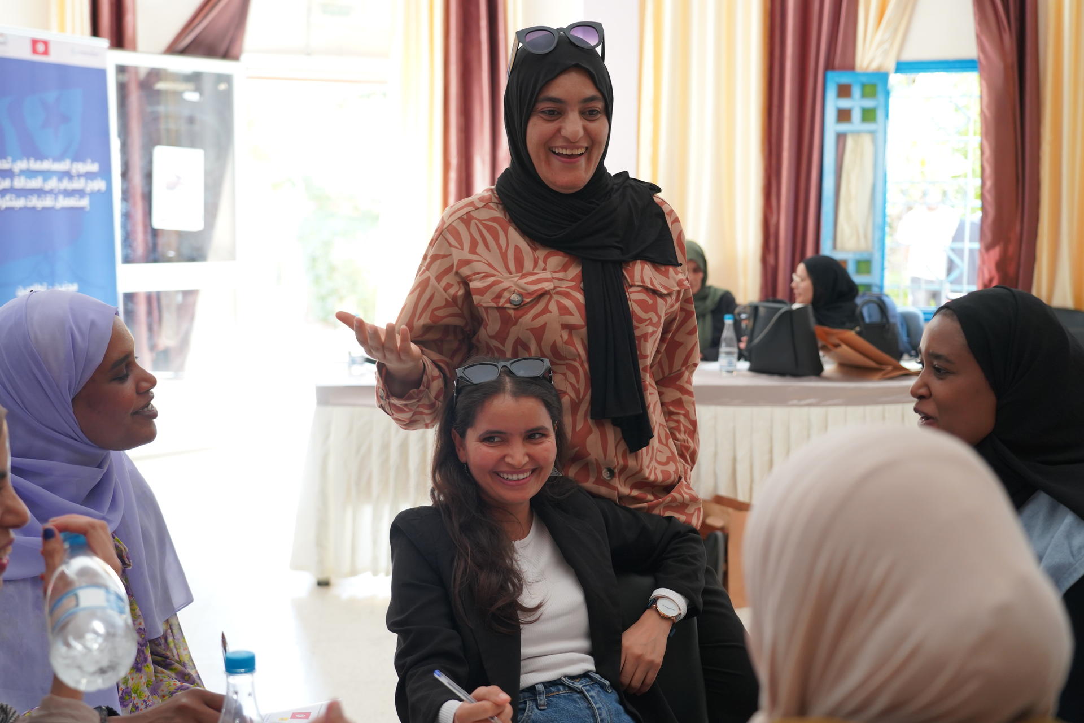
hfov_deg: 43.6
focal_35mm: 45
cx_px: 542
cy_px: 362
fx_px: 1355
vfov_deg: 29.9
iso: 1600
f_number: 4
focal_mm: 45
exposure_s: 1/160
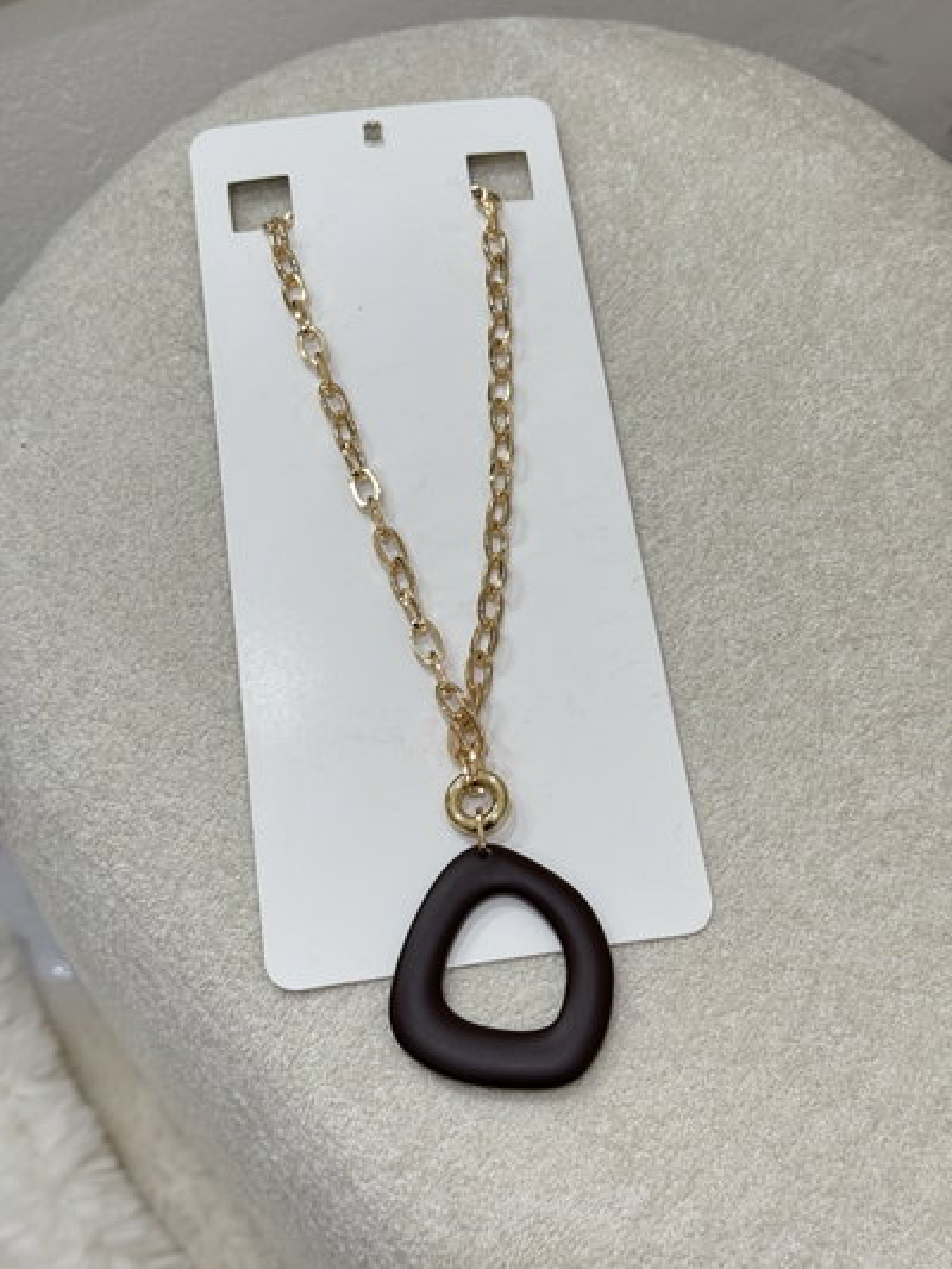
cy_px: 634
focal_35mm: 48
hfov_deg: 30.3
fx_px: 1759
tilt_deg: -61.6
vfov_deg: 39.6
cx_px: 476
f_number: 1.78
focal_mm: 6.76
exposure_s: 1/50
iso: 160
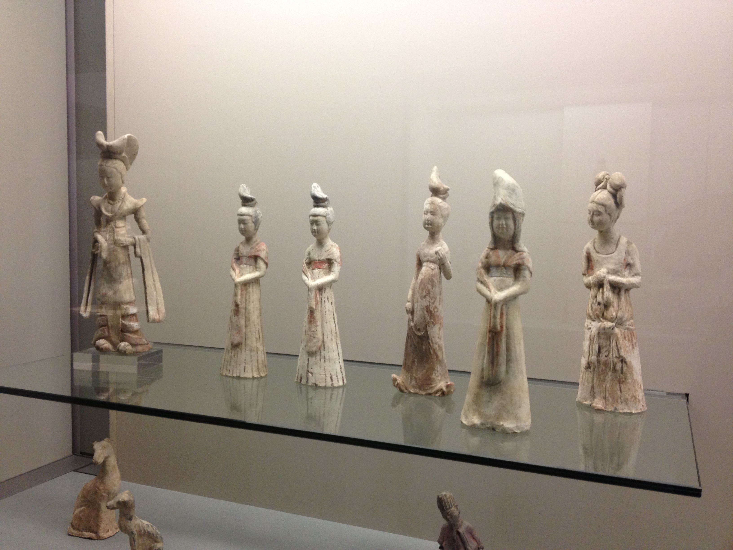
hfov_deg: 52.6
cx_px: 366
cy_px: 275
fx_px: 741
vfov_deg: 40.7
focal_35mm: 35
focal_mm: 4.28
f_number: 2.4
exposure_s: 1/20
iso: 125
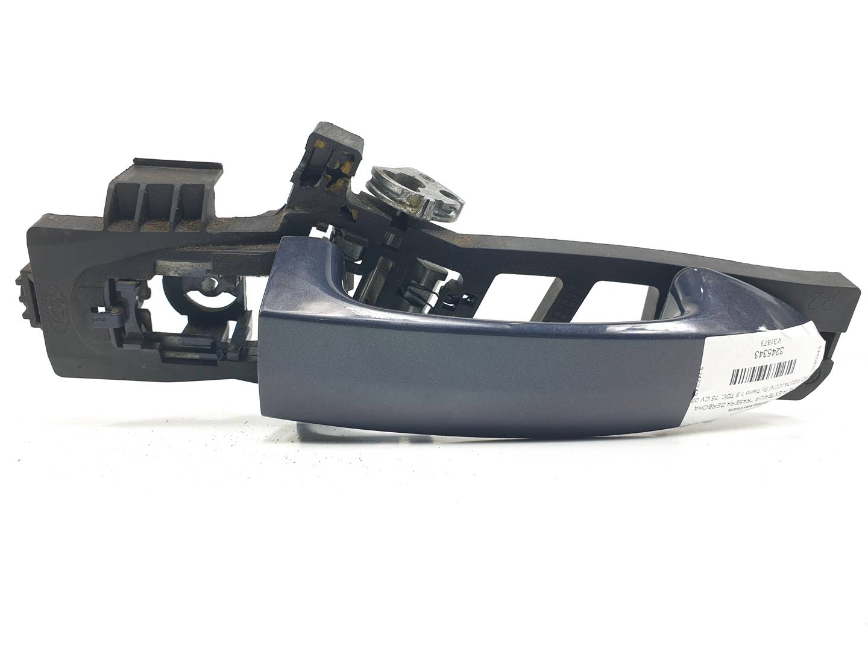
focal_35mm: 26
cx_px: 434
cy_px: 326
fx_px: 652
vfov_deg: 53.1
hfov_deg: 67.3
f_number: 2.4
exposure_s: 1/134
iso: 50
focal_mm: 4.3
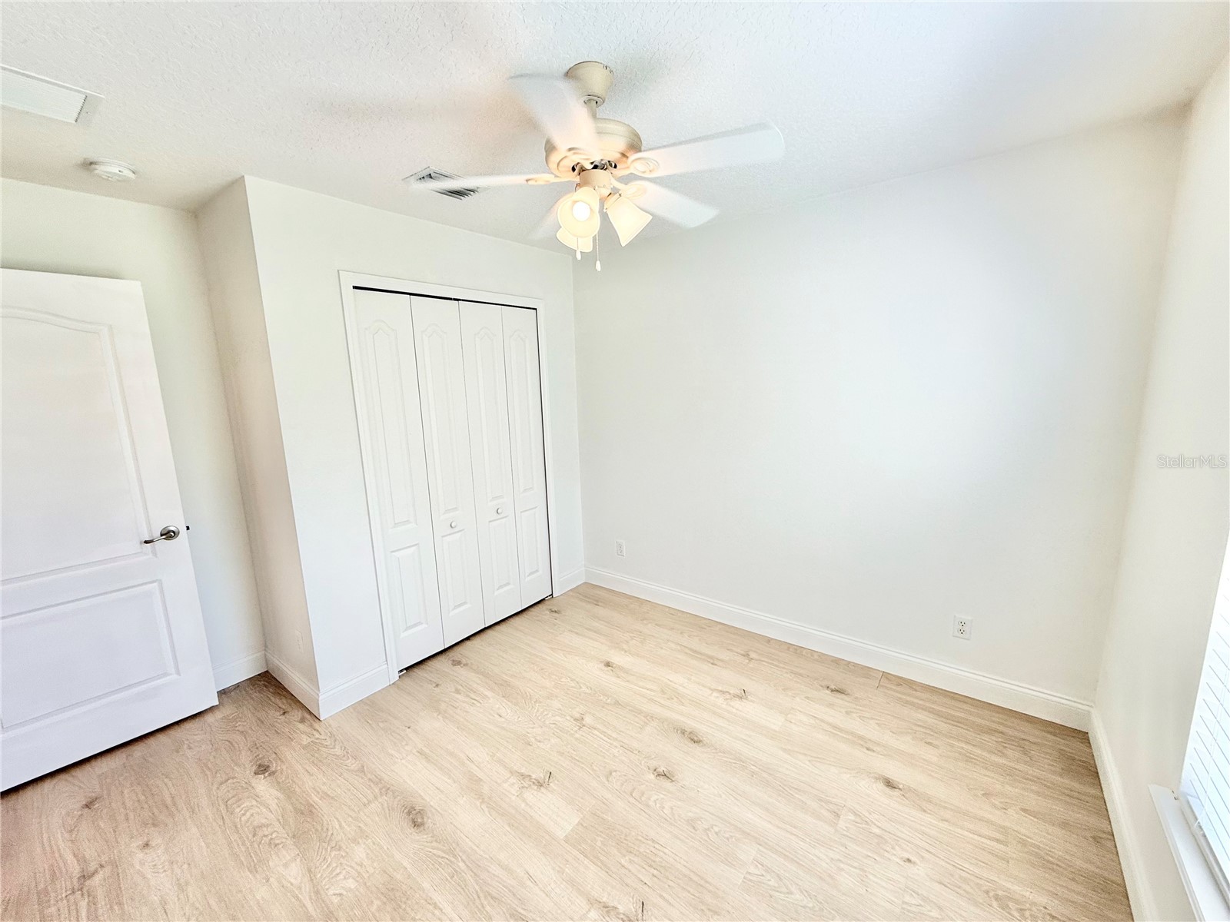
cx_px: 615
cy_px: 461
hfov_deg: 102.1
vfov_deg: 85.7
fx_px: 497
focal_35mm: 14
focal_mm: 2.22
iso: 50
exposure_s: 1/120
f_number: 2.2
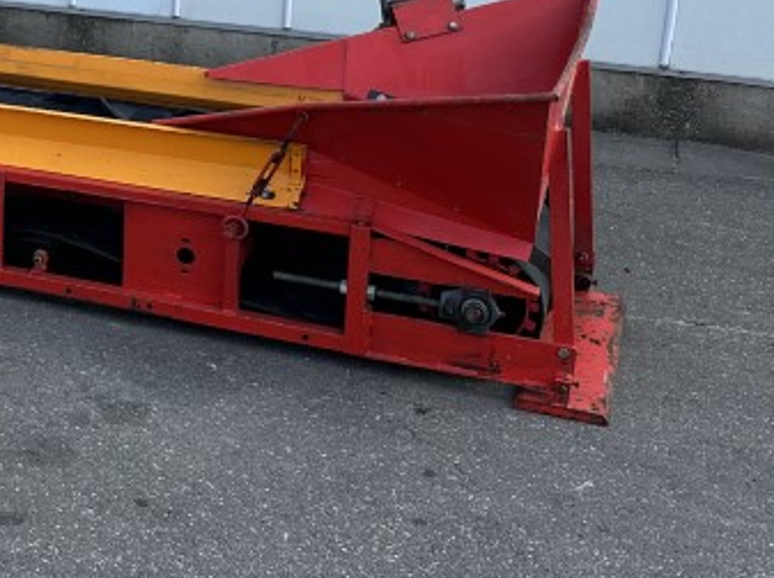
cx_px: -195
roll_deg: -0.2
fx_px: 1631
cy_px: 41
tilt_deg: -11.0
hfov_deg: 23.9
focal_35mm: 73
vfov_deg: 19.7
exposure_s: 1/1272
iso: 80
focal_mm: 6.86
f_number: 1.78
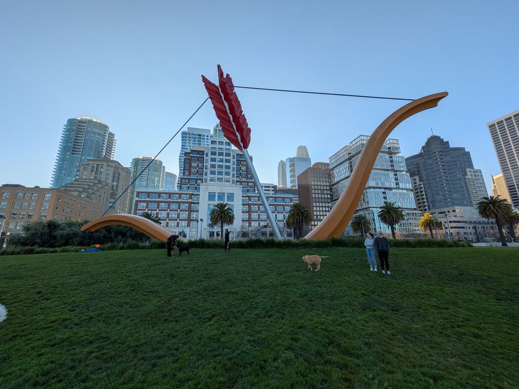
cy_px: 194
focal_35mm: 14
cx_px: 260
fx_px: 210
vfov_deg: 85.7
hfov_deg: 102.0
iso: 50
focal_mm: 1.83
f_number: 2.2
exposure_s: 1/1395
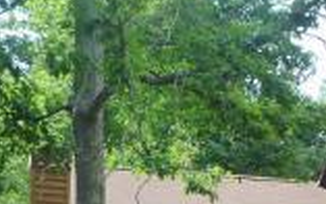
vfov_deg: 9.2
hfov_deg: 15.4
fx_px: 1181
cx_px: 332
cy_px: 429
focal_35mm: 133
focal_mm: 6.1
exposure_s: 1/320
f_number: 3.7
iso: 200
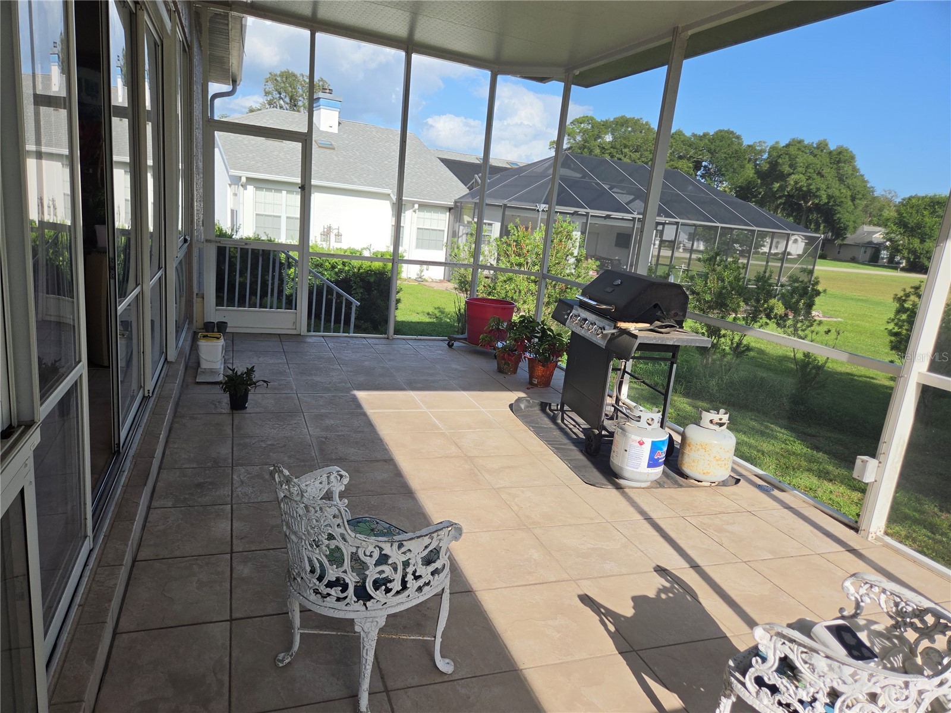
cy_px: 356
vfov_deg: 58.9
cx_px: 476
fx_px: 632
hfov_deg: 73.9
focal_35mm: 23
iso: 80
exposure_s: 1/3018
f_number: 1.8
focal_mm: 5.4
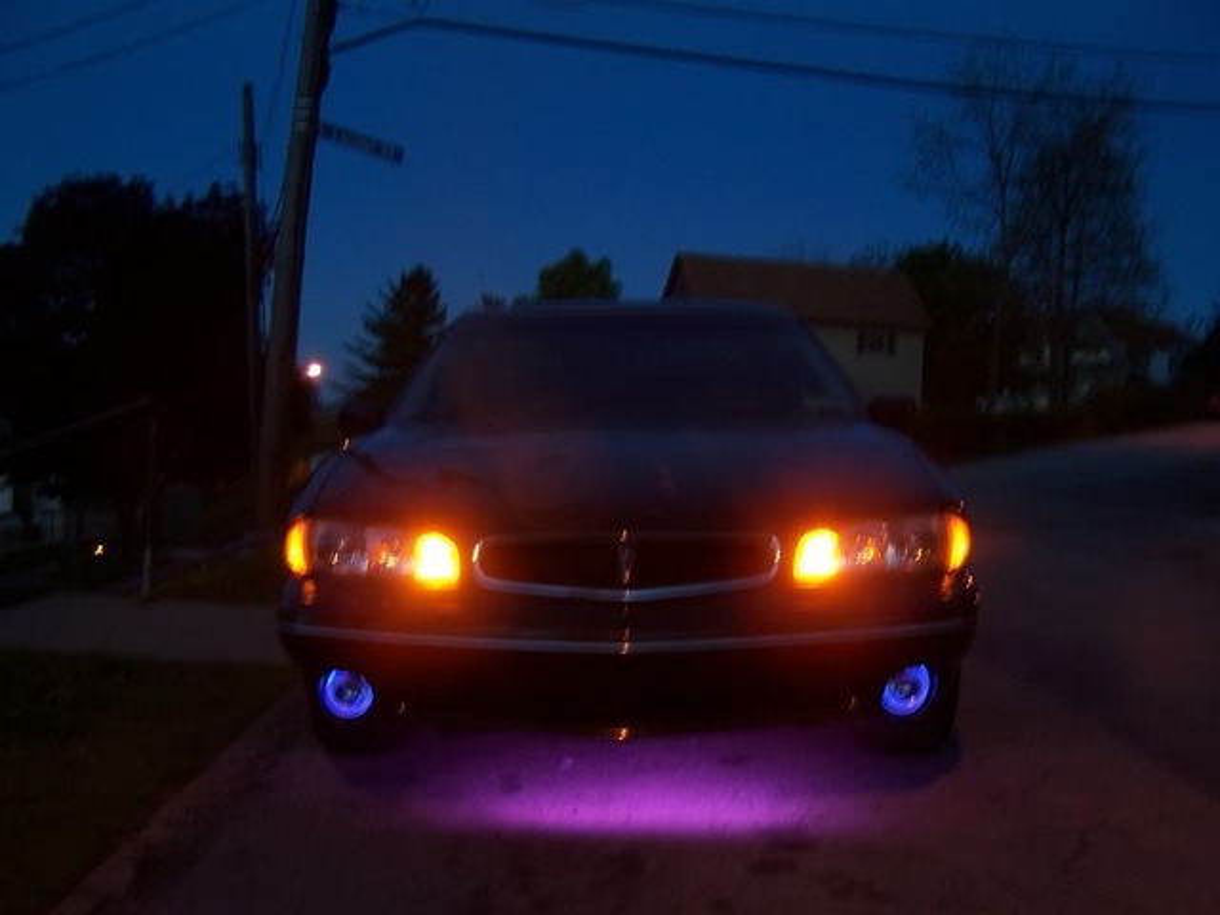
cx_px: 610
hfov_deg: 49.0
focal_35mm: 38
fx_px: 1339
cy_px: 458
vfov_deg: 37.7
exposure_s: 1/2
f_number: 2.8
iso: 80
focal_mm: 6.3
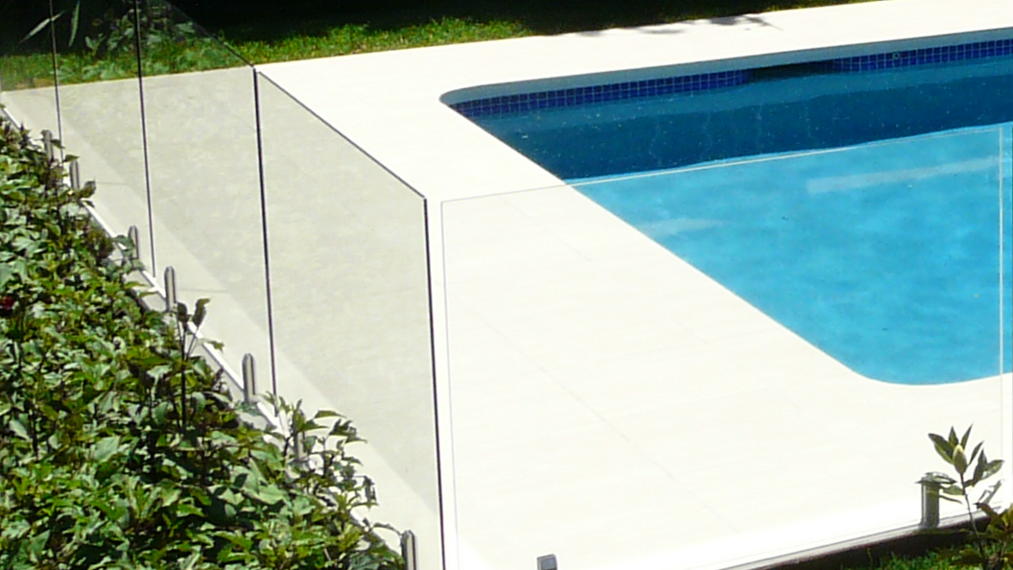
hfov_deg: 19.2
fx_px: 2713
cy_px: 24
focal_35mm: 101
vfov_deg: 11.9
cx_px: 1406
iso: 100
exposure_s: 1/320
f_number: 5.6
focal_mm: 4.9
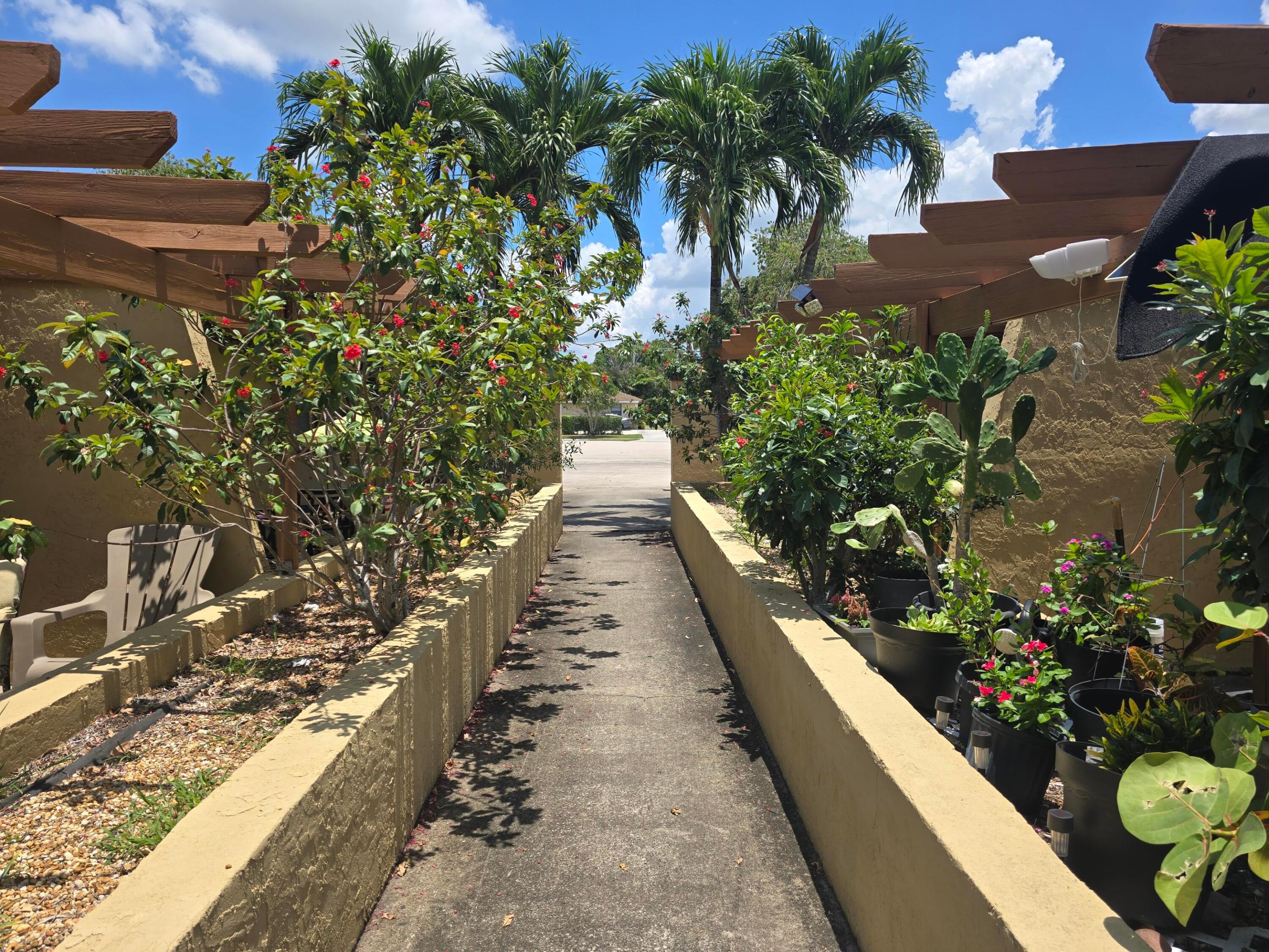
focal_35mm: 23
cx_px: 634
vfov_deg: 58.9
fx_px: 843
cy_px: 476
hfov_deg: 73.9
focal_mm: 6.3
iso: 12
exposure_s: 1/801
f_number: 1.7
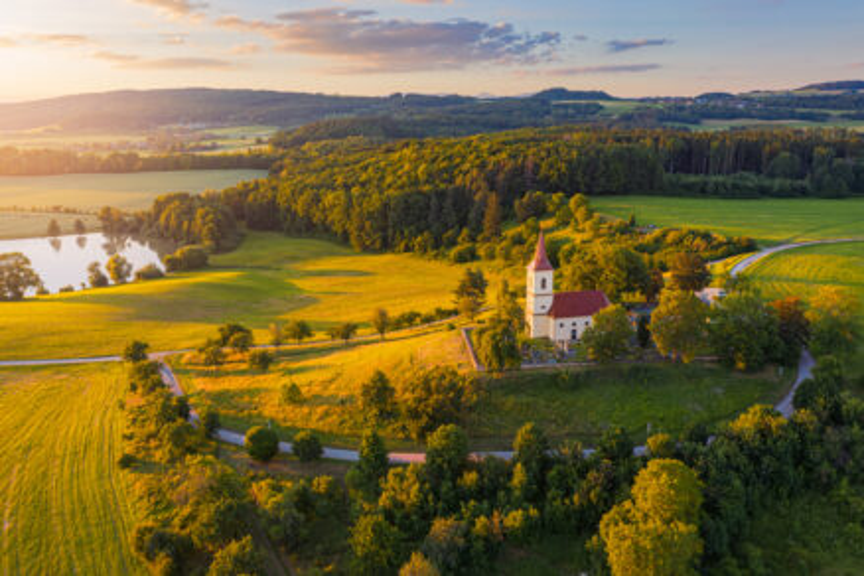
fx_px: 672
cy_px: 288
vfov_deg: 46.4
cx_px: 432
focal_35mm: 28
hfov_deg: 65.5
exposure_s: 1/160
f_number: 4
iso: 100
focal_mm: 10.26
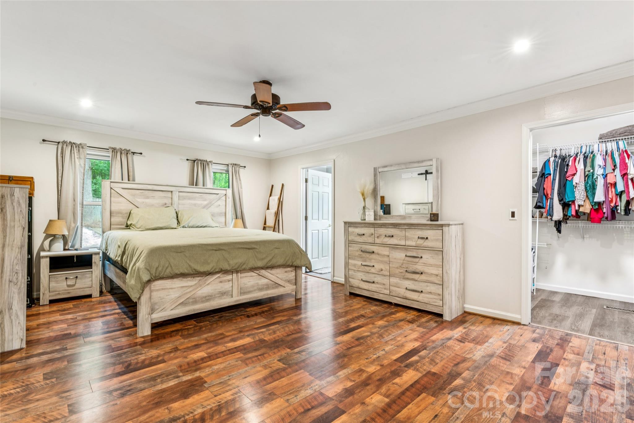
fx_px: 291
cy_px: 212
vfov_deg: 72.0
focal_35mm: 16
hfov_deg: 95.0
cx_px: 317
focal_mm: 16.5
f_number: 13
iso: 100
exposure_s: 3.2
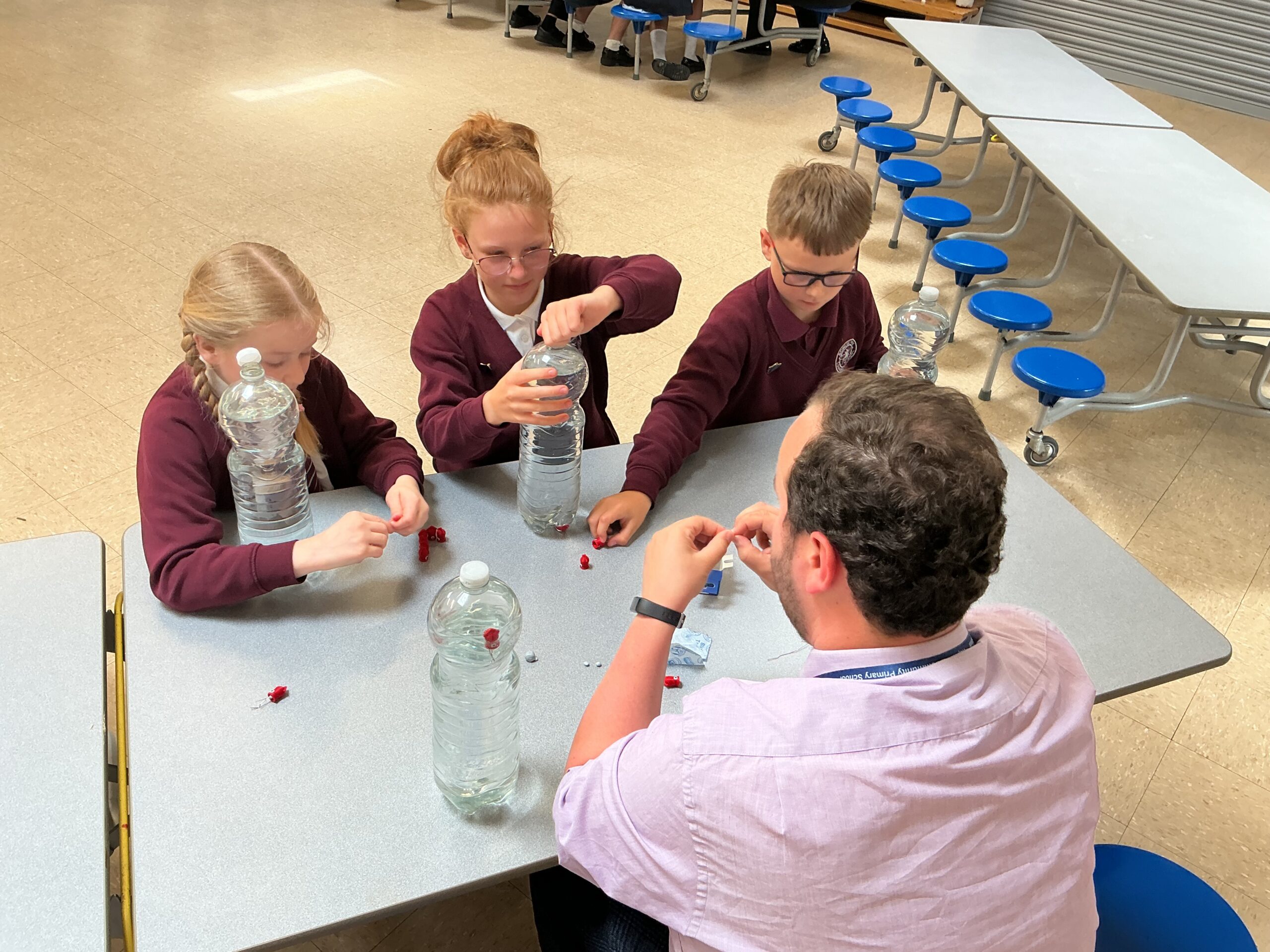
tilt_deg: -36.5
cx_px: 635
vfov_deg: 48.2
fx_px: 1064
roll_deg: -5.9
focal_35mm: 29
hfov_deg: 61.7
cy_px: 476
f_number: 1.8
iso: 40
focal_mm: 3
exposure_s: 1/50
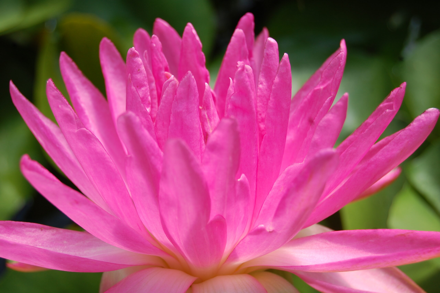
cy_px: 146
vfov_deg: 16.5
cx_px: 220
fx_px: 1007
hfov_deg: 24.6
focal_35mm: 82
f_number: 8
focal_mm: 55
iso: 200
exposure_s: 1/250
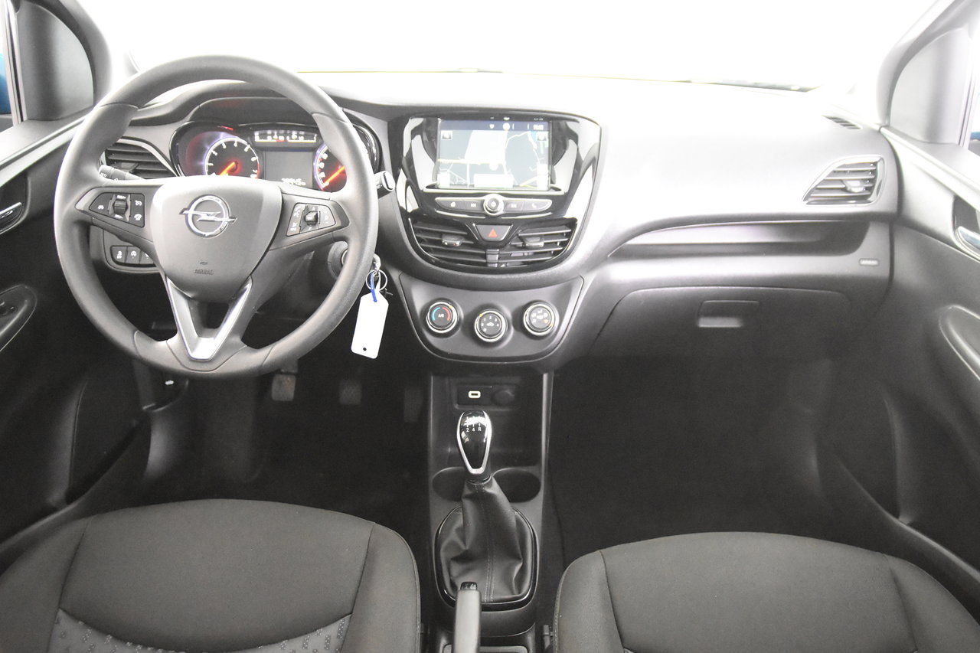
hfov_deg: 61.9
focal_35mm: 30
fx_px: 817
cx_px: 490
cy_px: 326
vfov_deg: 43.6
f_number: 2.8
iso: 11400
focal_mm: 20
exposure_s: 1/30
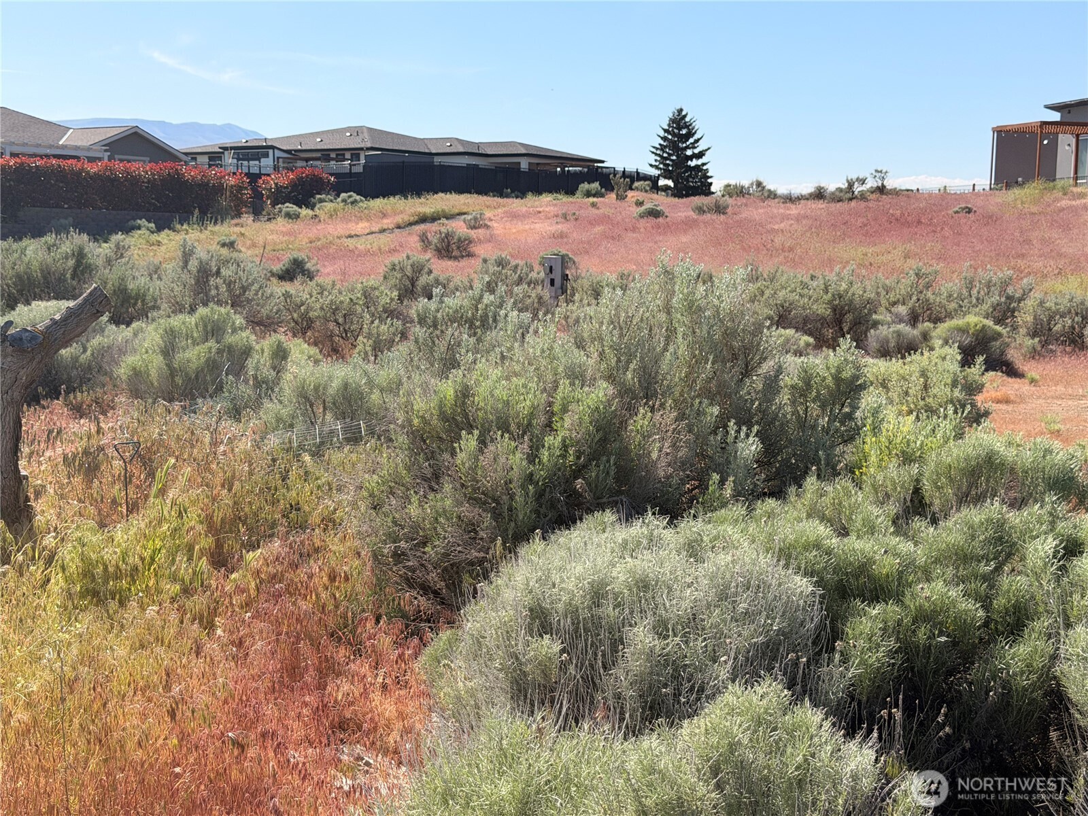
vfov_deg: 30.3
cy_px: 408
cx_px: 544
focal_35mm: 48
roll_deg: -1.1
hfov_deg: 39.7
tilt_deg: -7.7
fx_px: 1509
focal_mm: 6.76
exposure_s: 1/4587
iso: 64
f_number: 1.78
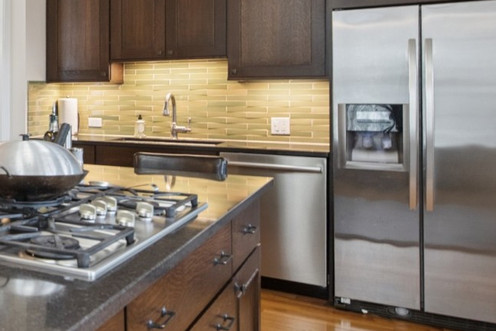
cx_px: -70
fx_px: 593
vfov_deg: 30.8
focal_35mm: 43
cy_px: 89
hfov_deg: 37.0
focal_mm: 17
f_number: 8
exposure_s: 1/20
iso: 250
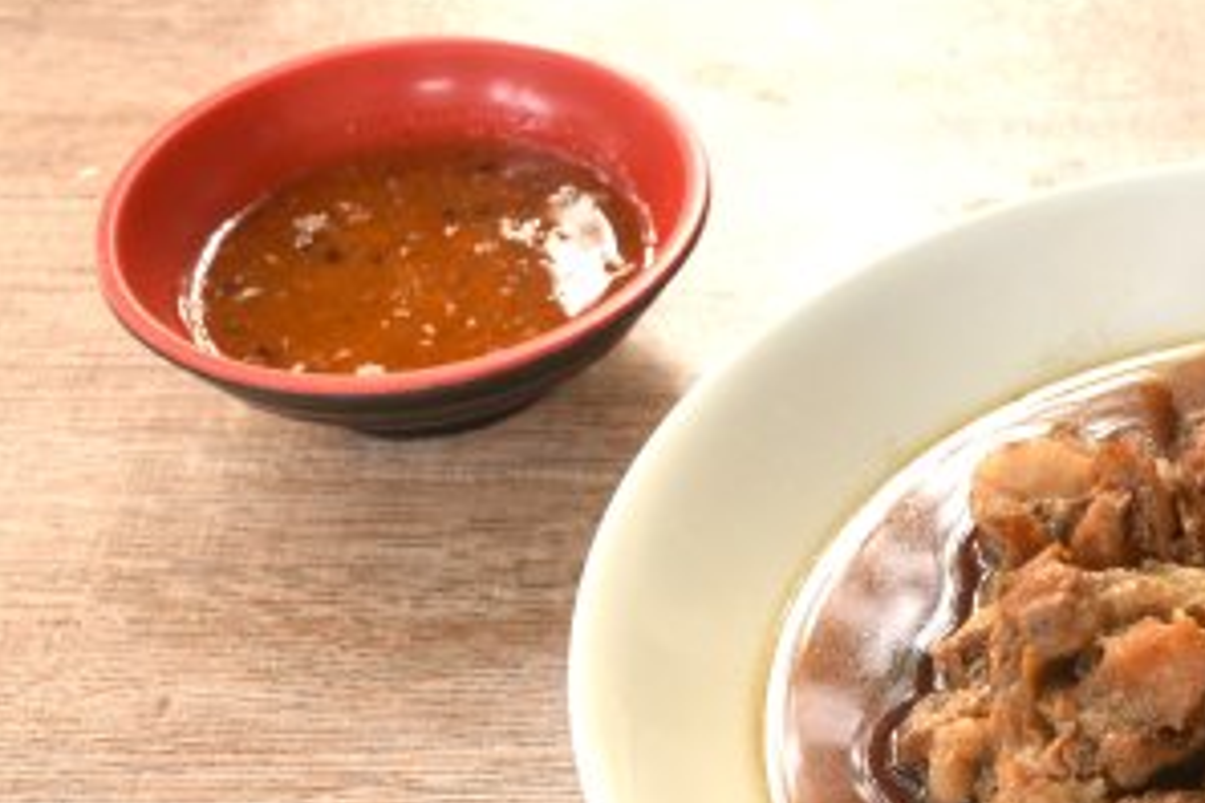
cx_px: 1100
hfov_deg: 20.2
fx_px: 3313
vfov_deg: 13.8
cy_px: 604
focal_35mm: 99
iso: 100
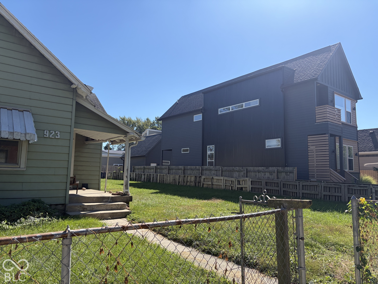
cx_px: 189
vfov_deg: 53.1
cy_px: 142
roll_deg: -1.1
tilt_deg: +7.1
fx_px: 284
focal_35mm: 26
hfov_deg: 67.3
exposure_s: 1/2985
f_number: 1.6
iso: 50
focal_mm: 5.96
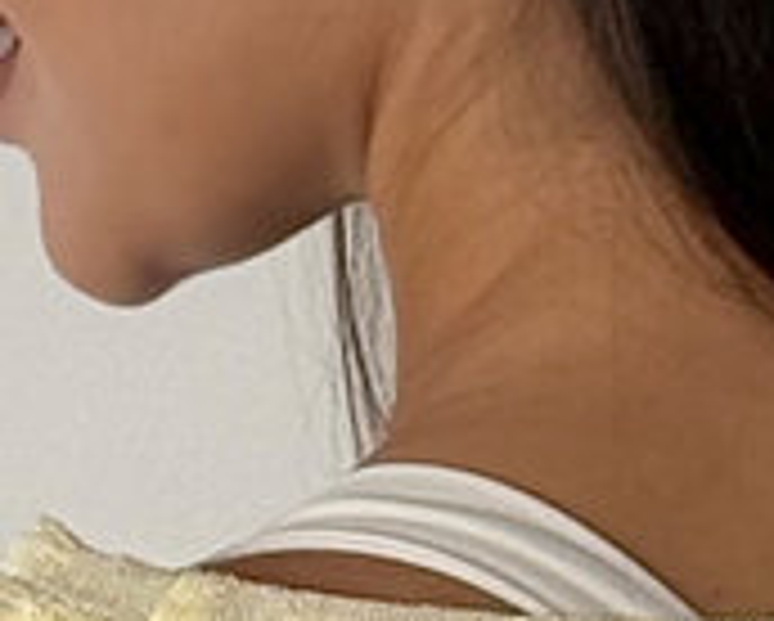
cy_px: 2475
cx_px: 513
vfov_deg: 4.4
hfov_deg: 5.9
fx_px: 7476
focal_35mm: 326
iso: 64
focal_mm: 6.76
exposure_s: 1/496
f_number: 1.78
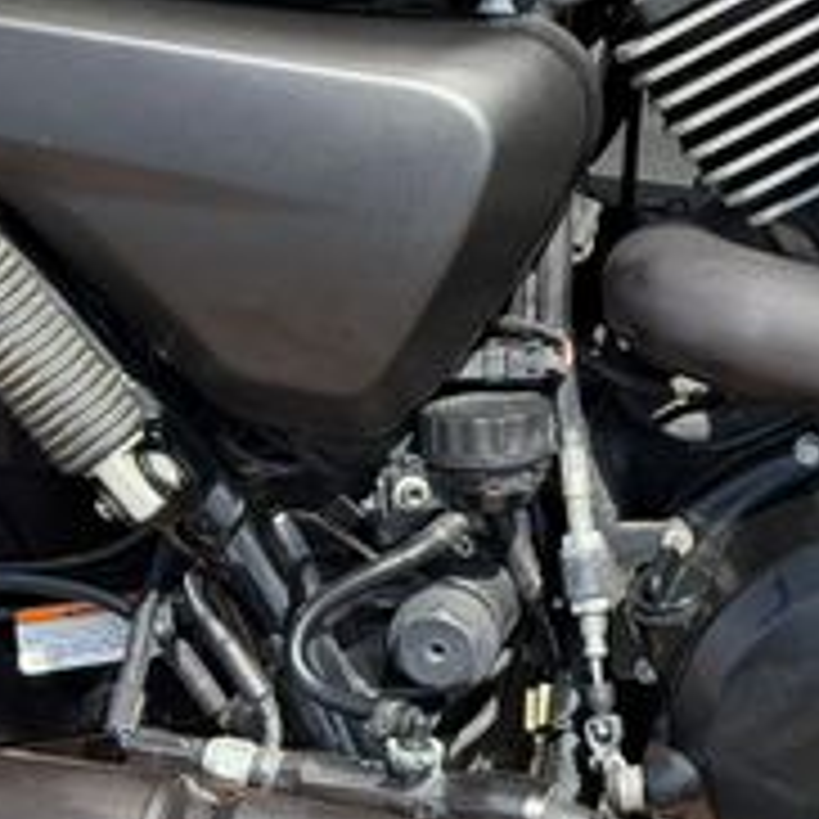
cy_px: 243
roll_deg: -0.3
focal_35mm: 149
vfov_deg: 11.7
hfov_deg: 11.2
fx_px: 3988
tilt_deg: -35.5
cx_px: 1296
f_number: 1.78
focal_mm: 6.76
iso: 100
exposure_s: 1/1795
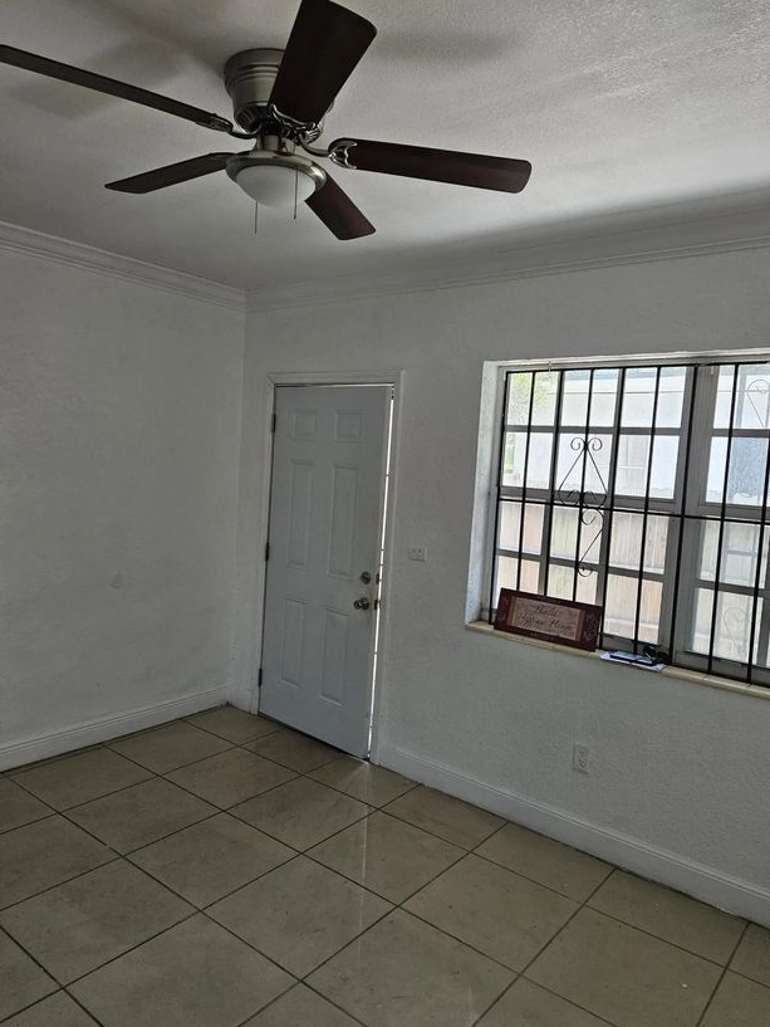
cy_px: 522
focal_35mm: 24
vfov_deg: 71.6
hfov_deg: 56.8
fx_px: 712
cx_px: 397
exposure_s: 1/207
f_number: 1.8
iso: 250
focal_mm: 5.4
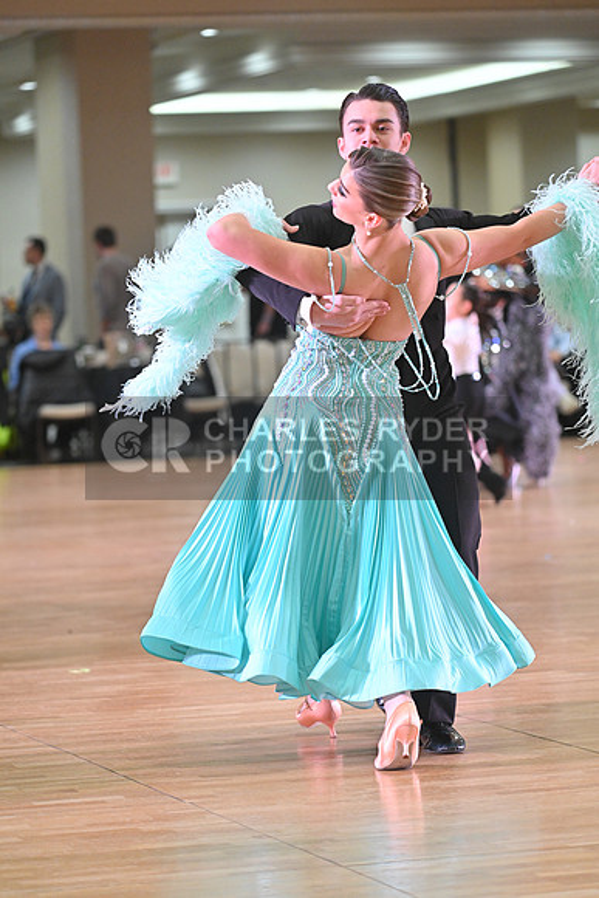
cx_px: 300
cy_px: 449
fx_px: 3617
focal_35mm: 145
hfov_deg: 9.5
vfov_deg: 14.2
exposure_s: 1/320
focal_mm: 145
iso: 3200
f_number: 4
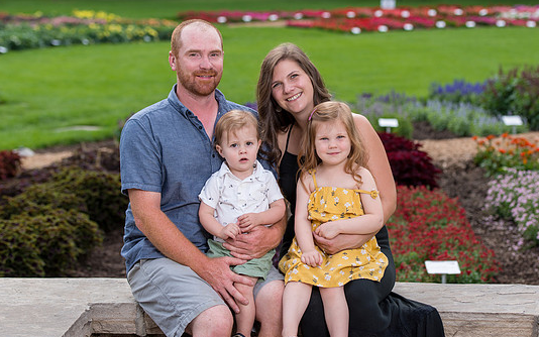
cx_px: 309
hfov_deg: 18.4
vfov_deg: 11.6
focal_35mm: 113
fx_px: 1660
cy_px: 124
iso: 100
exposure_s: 1/250
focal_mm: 85
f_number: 4
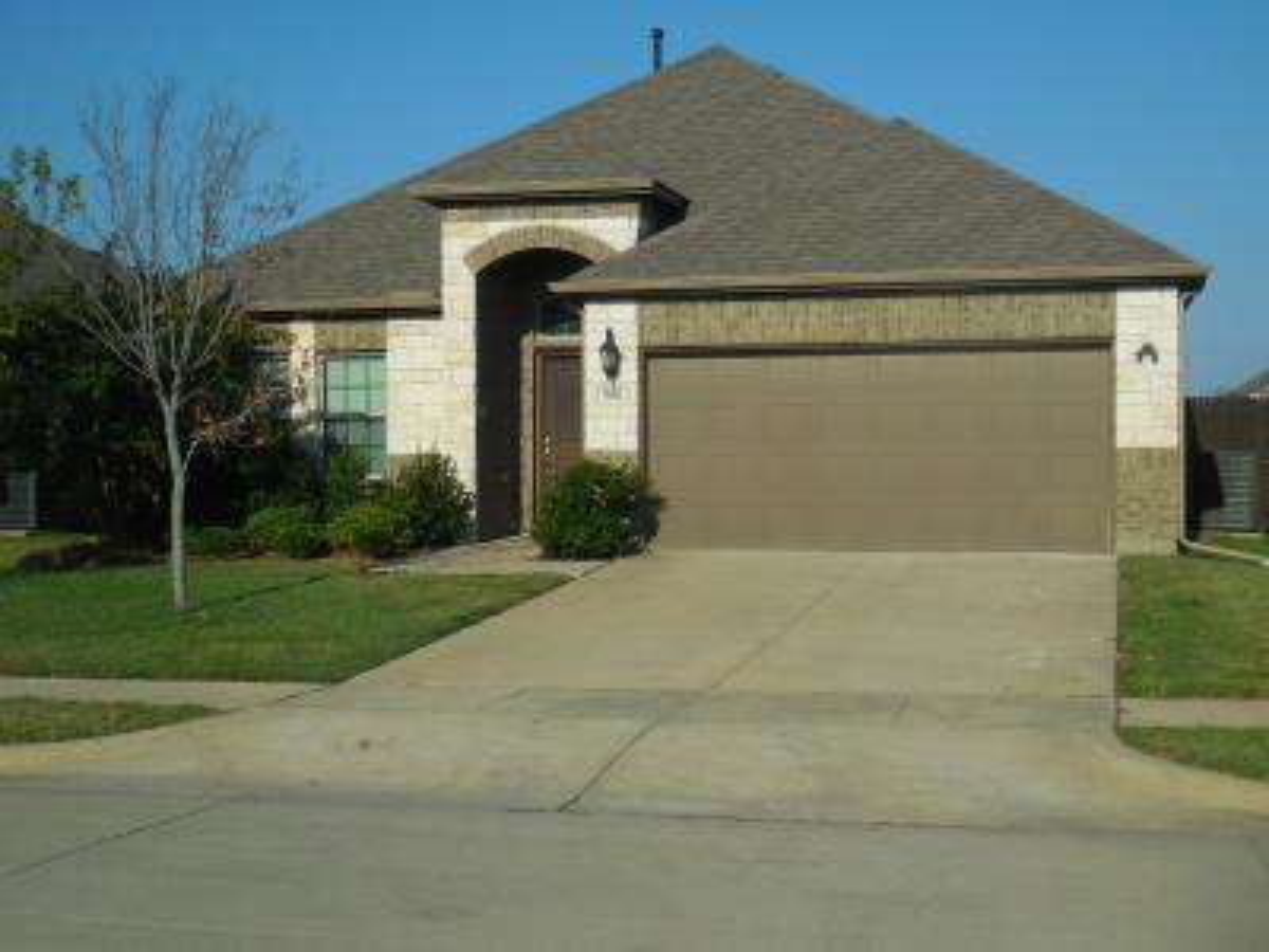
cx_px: 634
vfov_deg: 28.0
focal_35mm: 52
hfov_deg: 36.8
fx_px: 1906
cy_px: 476
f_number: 8.6
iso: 125
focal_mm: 9.4
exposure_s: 1/640
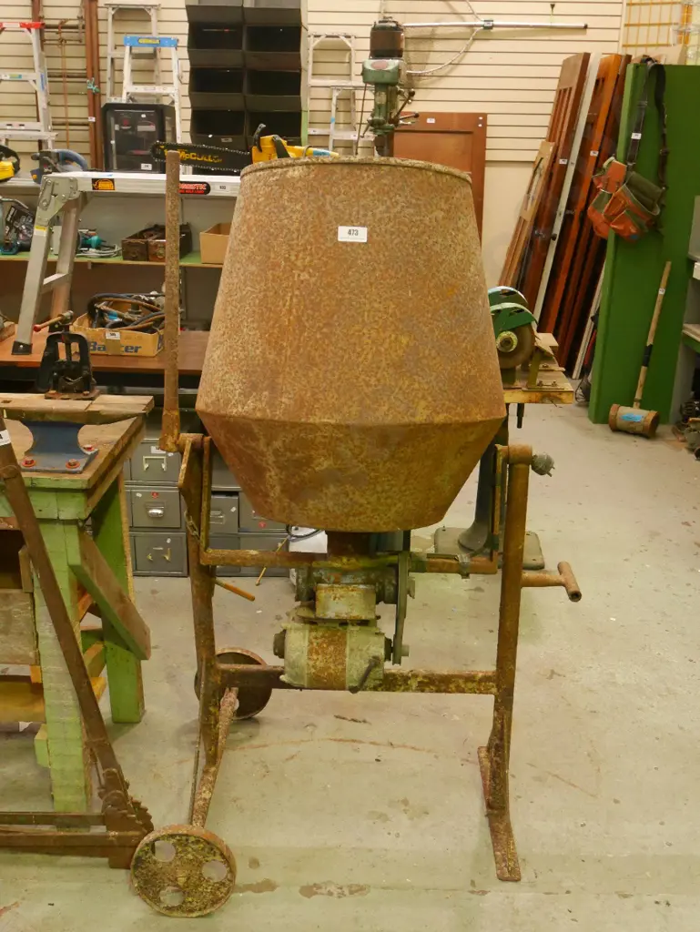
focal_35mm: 34
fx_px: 916
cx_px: 350
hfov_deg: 41.8
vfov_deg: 53.9
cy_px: 466
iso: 3200
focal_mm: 17
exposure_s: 1/125
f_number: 4.1
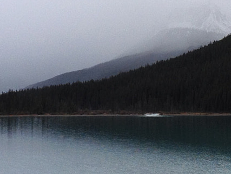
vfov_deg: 11.3
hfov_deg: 15.0
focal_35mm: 131
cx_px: 167
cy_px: 12
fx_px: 875
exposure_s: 1/1082
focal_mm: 4.28
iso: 50
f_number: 2.4
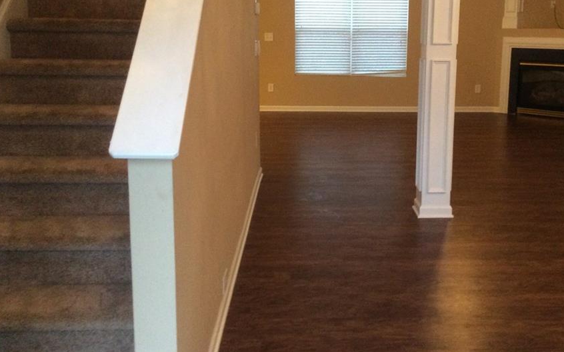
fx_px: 630
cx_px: 326
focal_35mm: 41
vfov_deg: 31.0
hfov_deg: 48.1
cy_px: 124
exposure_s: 1/24
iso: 200
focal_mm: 3.3
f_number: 2.4
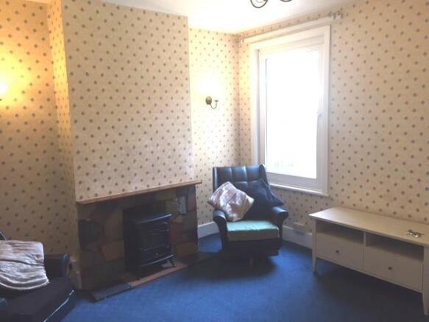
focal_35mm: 29
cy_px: 161
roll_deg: +0.9
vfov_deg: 48.2
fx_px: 359
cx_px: 214
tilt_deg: -8.0
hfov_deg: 61.7
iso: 40
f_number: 2.2
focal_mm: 4.15
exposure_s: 1/33
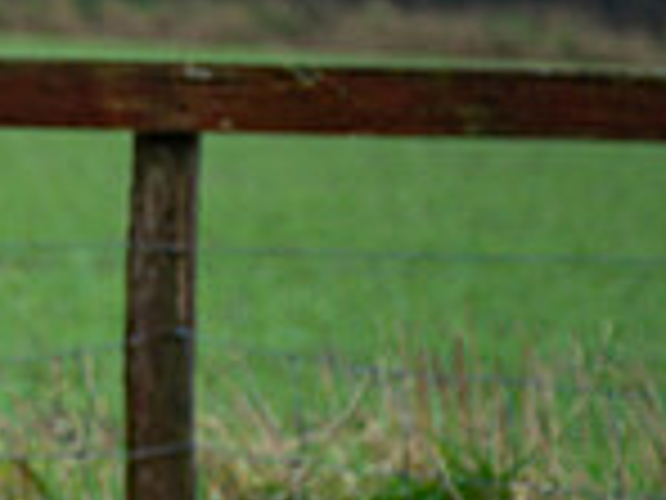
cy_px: 327
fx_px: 4502
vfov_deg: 6.3
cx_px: -464
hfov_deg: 8.2
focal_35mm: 234
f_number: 2.8
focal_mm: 62
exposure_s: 1/320
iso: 100
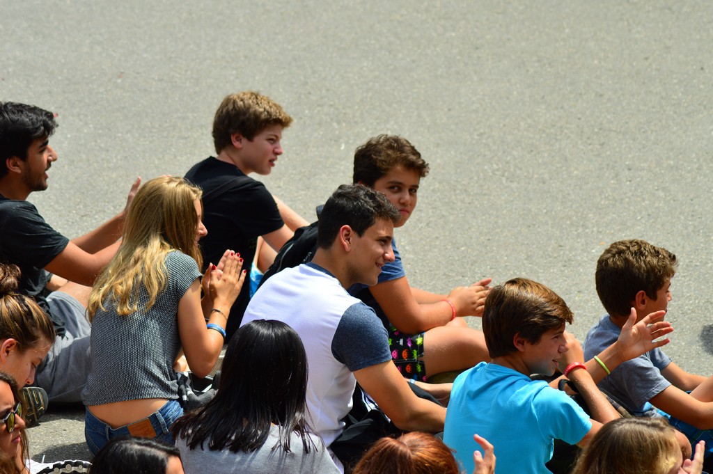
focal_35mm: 180
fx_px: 3562
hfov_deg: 11.4
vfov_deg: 7.6
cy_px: 237
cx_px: 356
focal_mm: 120
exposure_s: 1/400
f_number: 7.1
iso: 100
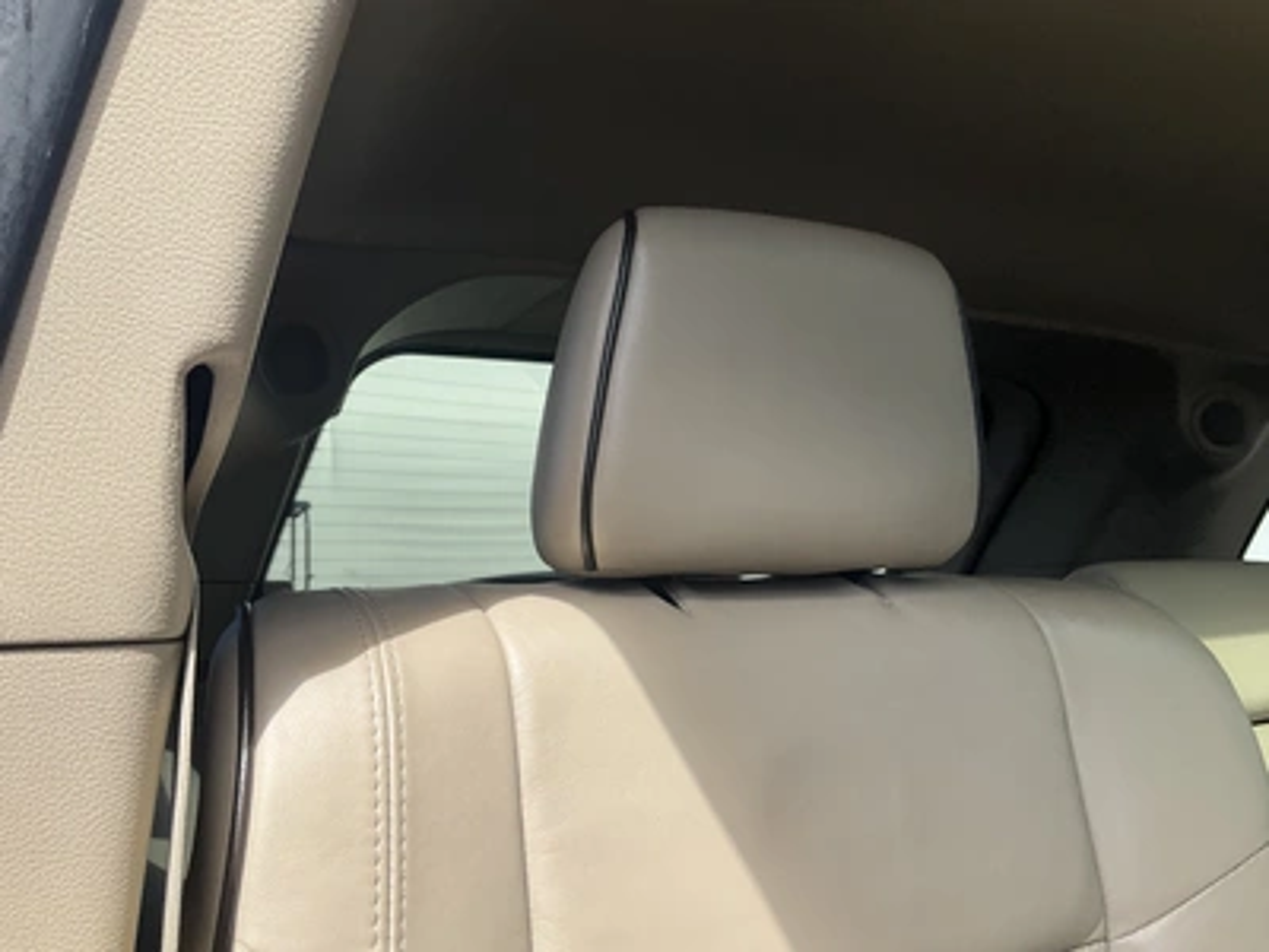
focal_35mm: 29
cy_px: 476
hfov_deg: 61.7
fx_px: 1063
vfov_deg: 48.2
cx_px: 634
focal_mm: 3
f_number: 1.8
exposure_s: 1/524
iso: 25
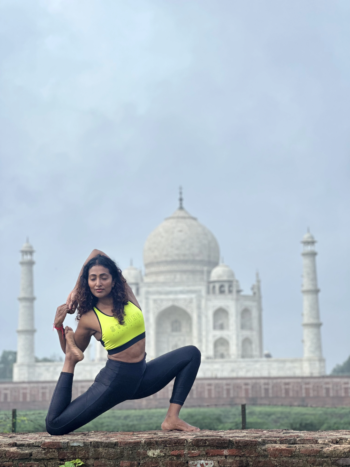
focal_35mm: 77
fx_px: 1038
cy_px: 234
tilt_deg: +10.0
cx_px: 175
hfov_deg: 19.1
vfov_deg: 25.3
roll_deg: +0.5
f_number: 2.8
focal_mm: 9
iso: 32
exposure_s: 1/382
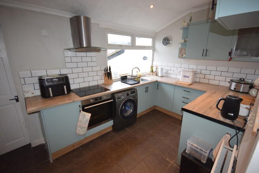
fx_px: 119
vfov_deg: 72.1
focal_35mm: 16
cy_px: 86
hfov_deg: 95.0
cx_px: 130
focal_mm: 11
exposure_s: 1/80
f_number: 4.5
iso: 800
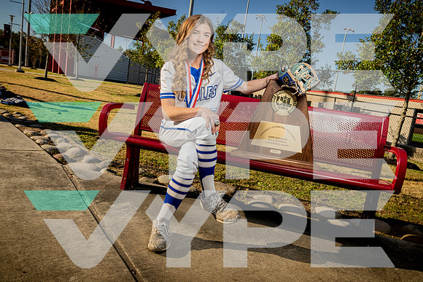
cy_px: 141
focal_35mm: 28
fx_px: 329
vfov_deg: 46.4
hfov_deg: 65.5
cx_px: 212
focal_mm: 28
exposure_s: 1/250
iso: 125
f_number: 10
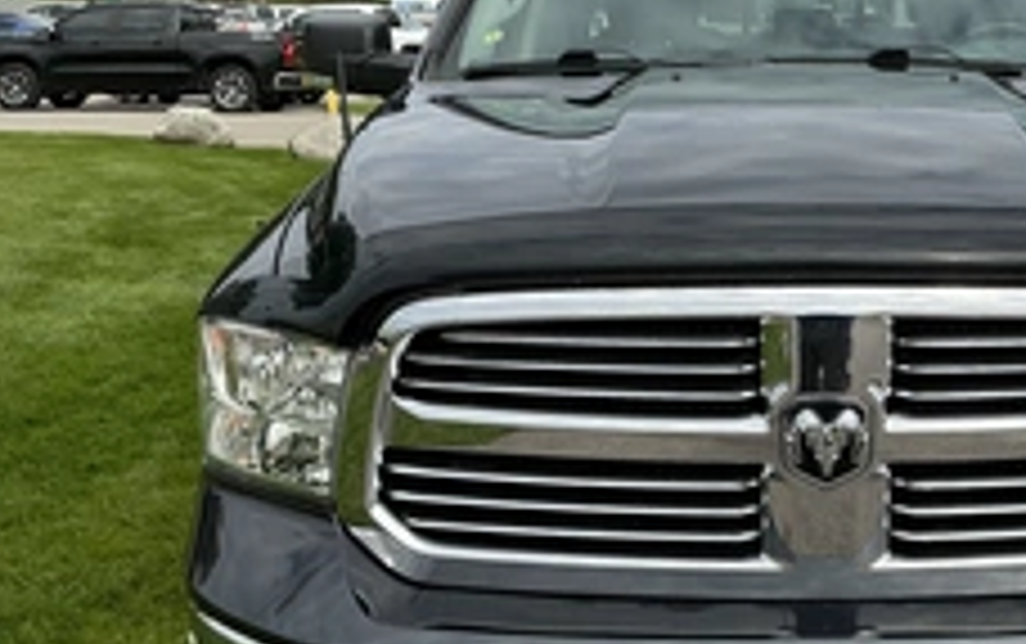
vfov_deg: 24.9
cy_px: 383
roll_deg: -2.2
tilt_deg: -12.7
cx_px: 842
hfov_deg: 37.3
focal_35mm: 52
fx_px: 1455
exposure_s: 1/1451
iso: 25
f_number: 1.8
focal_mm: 3
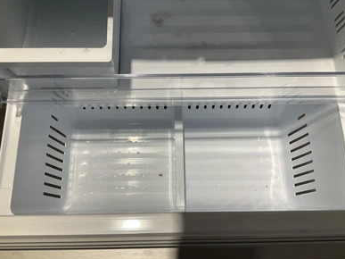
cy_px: 132
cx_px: 171
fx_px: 299
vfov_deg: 46.8
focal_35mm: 30
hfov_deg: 60.0
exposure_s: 1/122
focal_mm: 3
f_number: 1.8
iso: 40
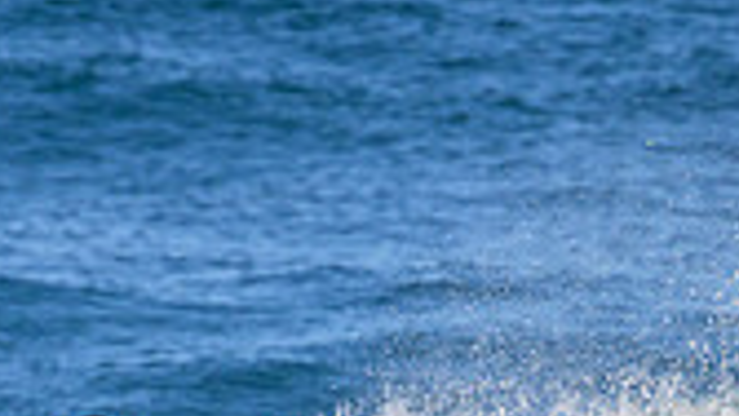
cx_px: -18
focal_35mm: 2259
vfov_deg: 0.5
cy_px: 631
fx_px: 44273
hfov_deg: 1.0
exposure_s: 1/2000
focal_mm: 620
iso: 1100
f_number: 11
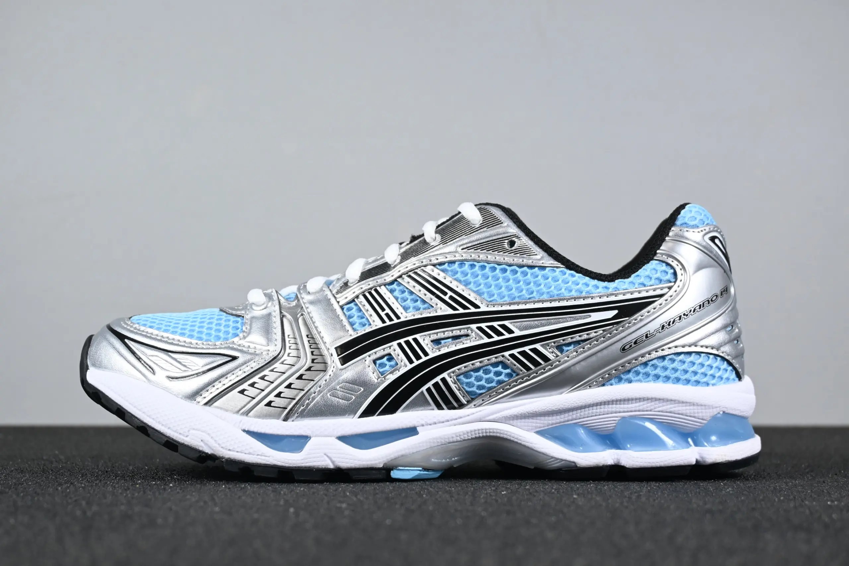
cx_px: 424
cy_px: 283
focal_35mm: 57
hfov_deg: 35.1
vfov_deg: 23.8
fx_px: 1344
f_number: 5.6
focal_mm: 38
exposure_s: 1/125
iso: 450
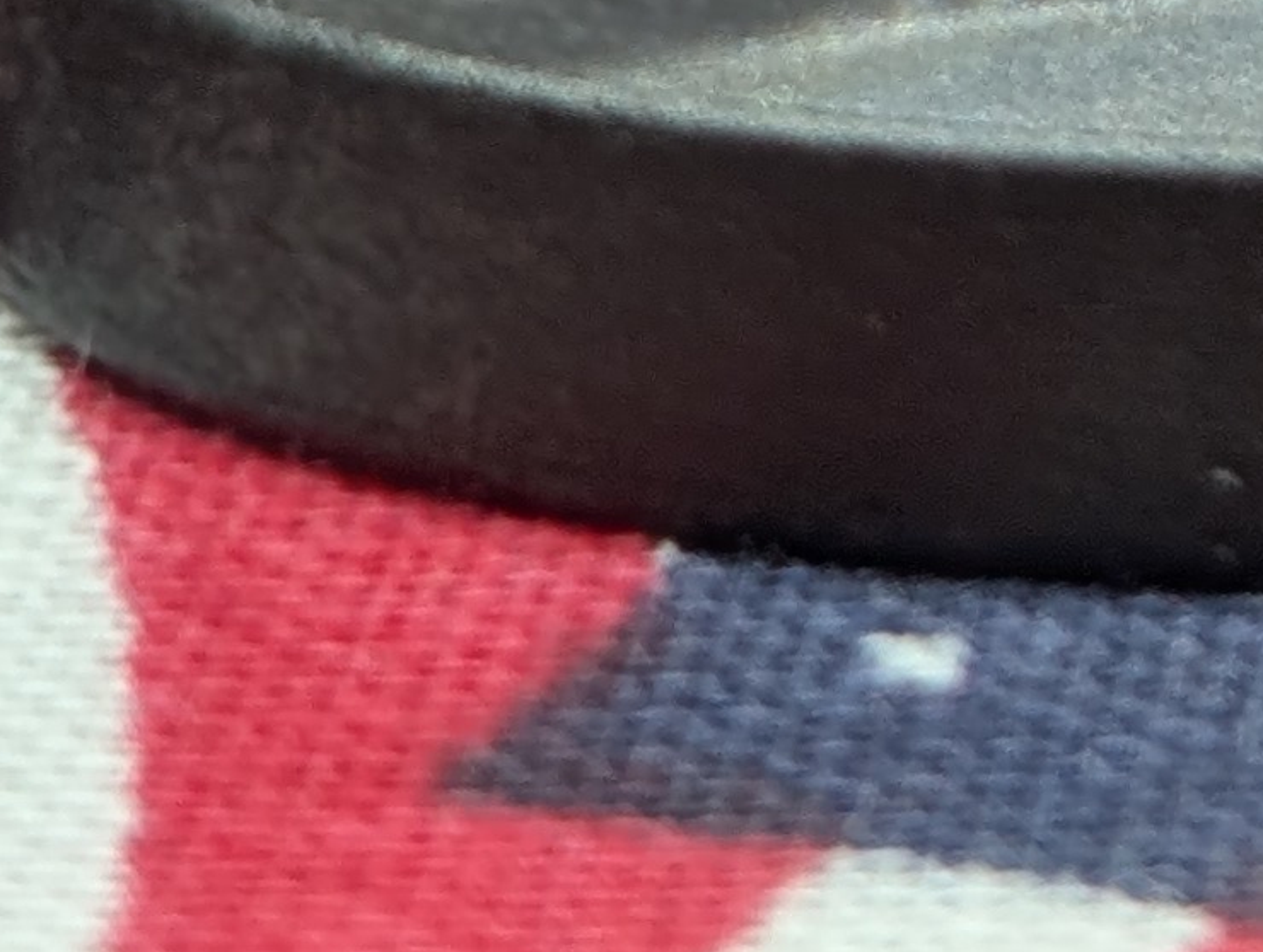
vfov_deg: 5.3
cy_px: -1459
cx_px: 1570
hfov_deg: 7.3
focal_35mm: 270
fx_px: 9870
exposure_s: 1/27.2
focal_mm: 6.9
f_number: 1.68
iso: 24
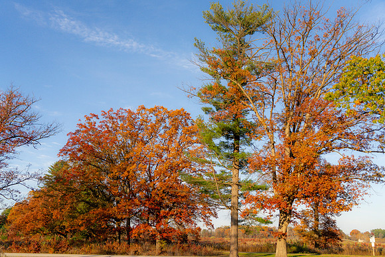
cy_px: 128
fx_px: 353
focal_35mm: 33
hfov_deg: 57.2
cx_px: 192
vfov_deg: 40.0
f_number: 4
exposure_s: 1/3200
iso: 1000
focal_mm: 33
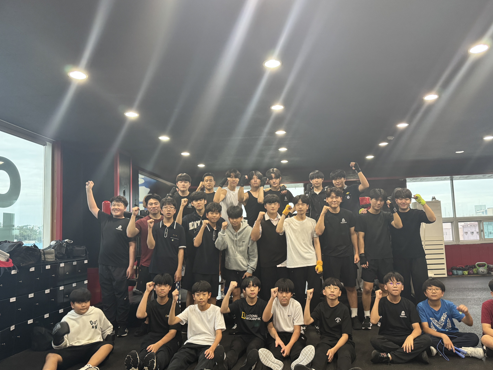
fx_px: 385
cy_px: 192
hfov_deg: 65.2
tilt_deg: +5.7
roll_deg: +2.8
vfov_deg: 51.3
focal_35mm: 27
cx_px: 265
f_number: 1.78
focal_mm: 6.76
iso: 500
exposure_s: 1/60
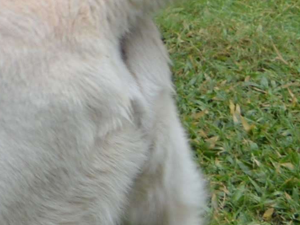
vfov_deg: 4.9
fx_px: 2427
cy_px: -574
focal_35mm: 280
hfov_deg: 6.1
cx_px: -808
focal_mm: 23
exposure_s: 1/125
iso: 180
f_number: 5.6
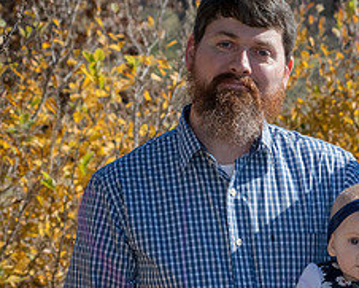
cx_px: 345
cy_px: 212
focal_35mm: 193
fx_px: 2052
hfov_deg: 9.9
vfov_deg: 8.0
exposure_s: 1/640
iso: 400
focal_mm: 80
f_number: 8
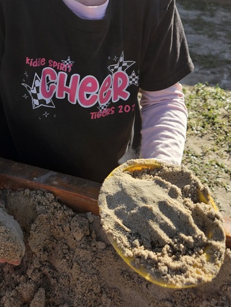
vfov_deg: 39.2
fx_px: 409
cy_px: 49
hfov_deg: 31.1
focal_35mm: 46
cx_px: 66
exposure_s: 1/848
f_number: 1.8
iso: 25
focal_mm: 5.4
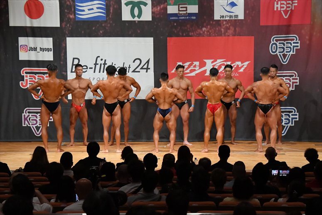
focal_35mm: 127
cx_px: 161
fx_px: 1135
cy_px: 108
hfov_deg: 16.1
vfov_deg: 10.8
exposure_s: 1/400
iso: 9000
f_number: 5.6
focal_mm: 85
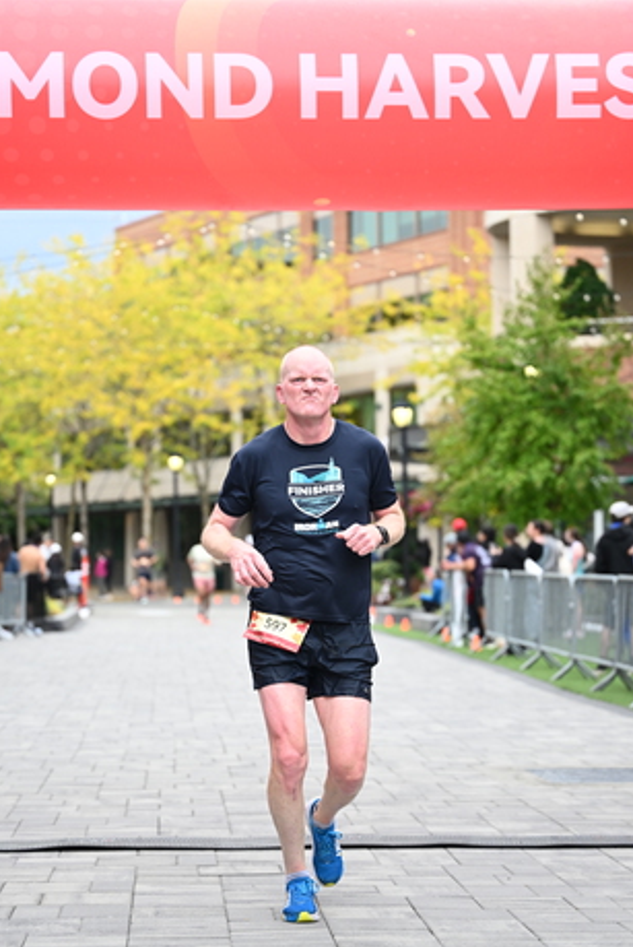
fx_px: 2395
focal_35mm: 91
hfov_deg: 15.1
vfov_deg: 22.4
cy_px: 495
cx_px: 308
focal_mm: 76
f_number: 2.8
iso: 800
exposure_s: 1/2000
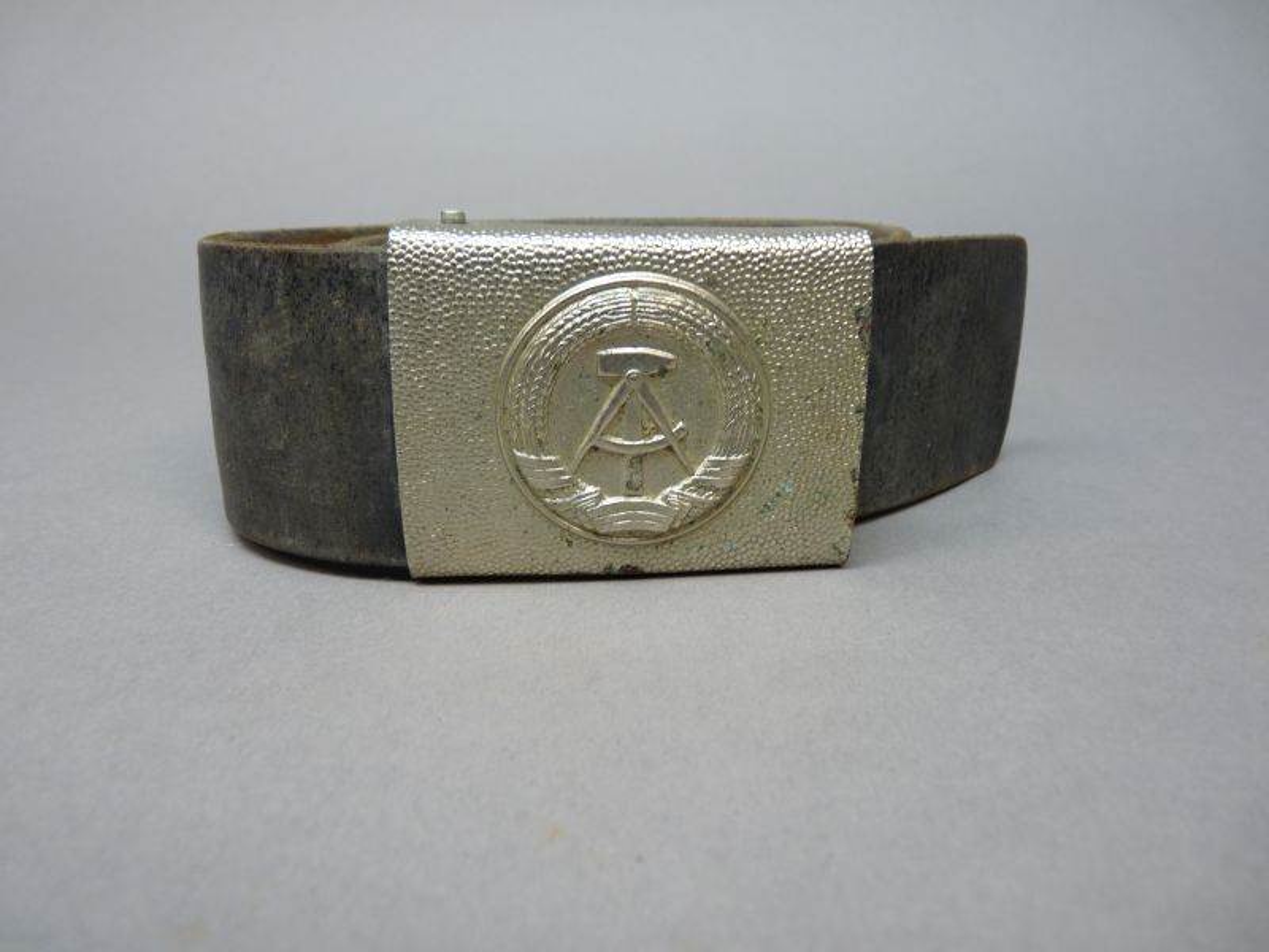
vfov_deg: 51.4
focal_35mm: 27
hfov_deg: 65.3
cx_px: 634
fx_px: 990
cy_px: 476
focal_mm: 4.8
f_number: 2.8
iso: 125
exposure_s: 1/30
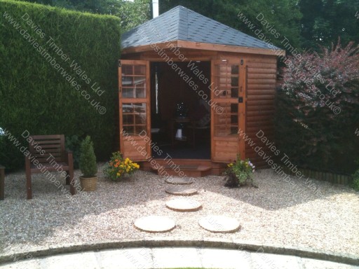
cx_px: 180
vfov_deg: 40.7
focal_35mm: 35
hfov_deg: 52.6
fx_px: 363
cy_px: 134
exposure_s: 1/482
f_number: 2.8
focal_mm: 3.85
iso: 64
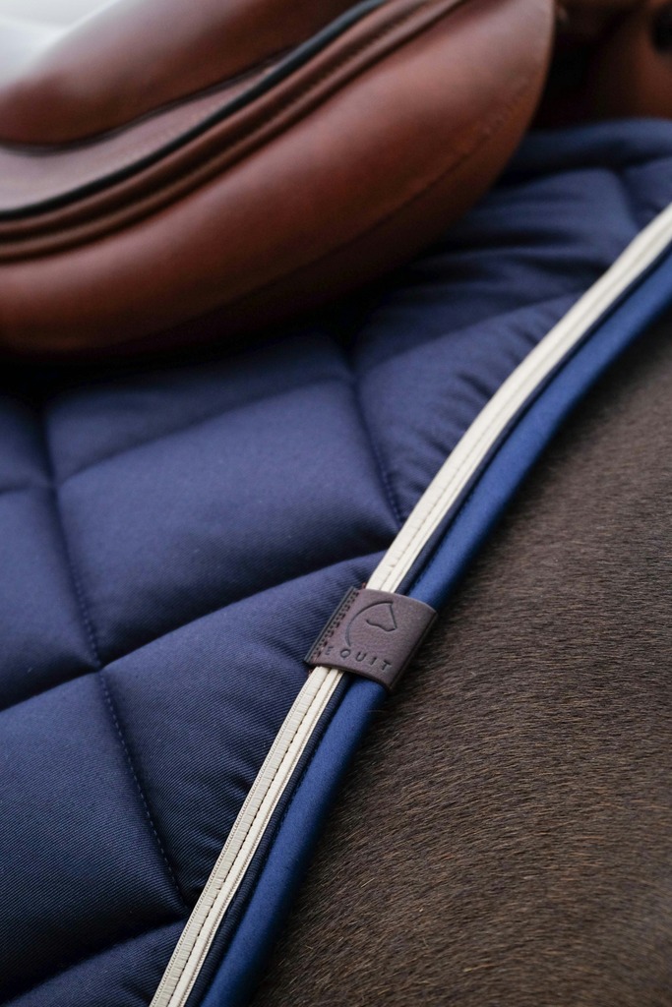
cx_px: 336
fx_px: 7893
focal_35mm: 282
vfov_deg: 7.3
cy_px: 504
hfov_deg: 4.9
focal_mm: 188.2
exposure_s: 1/250
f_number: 4
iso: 1000
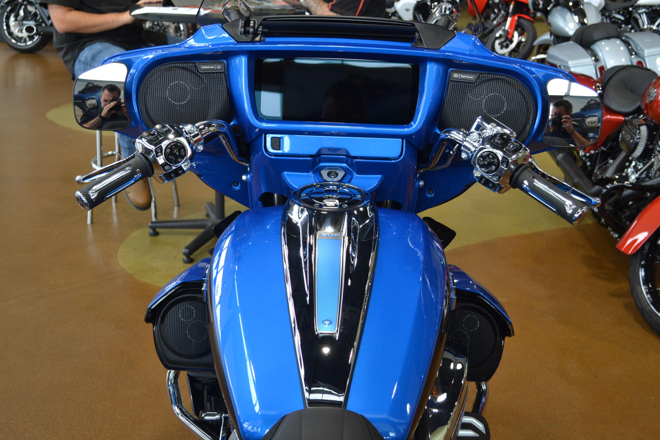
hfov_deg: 46.4
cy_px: 220
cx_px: 330
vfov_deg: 31.9
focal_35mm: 42
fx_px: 770
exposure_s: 1/100
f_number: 5.6
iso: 400
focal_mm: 28
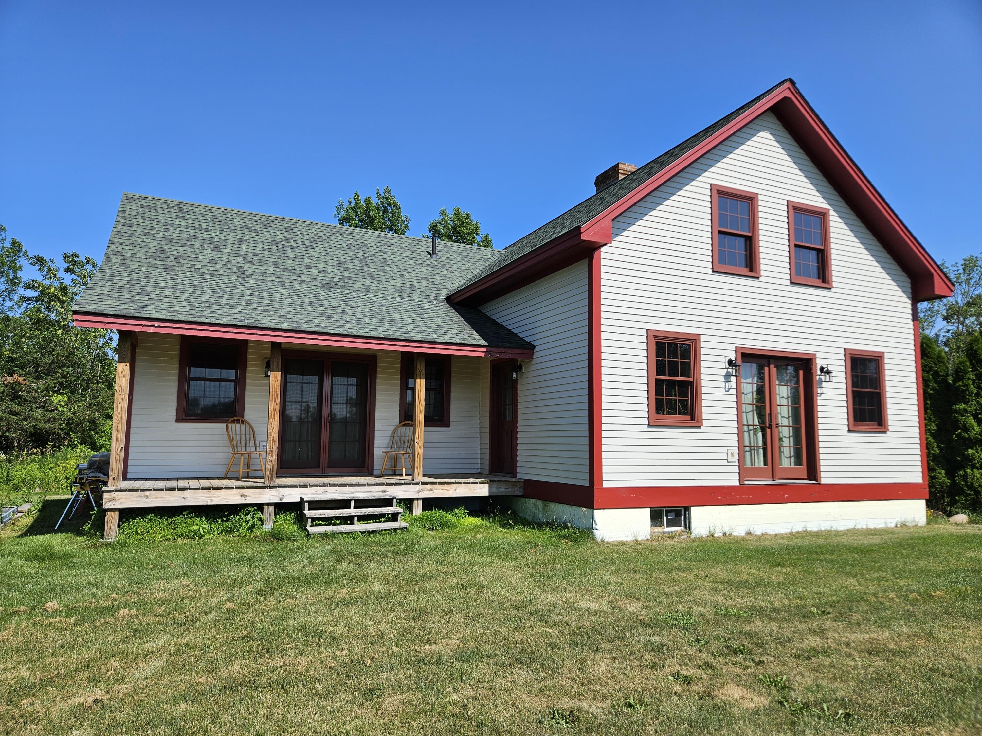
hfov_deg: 73.9
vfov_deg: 58.9
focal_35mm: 23
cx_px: 491
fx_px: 652
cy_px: 368
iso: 25
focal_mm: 5.4
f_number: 1.8
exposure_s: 1/1672
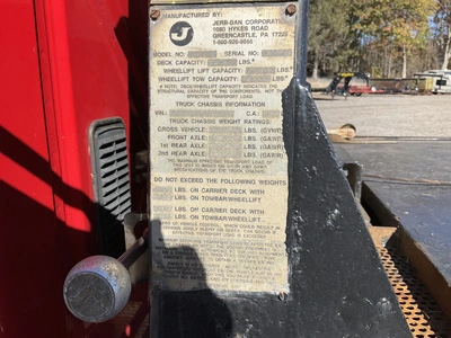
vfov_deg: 48.2
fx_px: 378
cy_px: 169
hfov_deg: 61.7
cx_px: 226
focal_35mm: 29
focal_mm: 3
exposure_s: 1/1490
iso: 25
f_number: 1.8
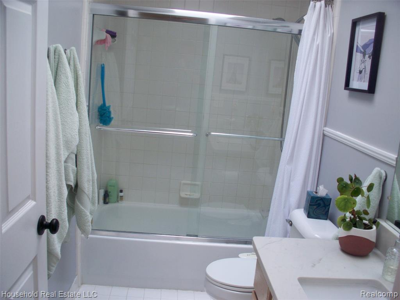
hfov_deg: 52.6
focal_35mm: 35
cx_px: 200
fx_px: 404
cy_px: 150
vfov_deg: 40.7
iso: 80
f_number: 2.8
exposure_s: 1/50
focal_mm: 7.54
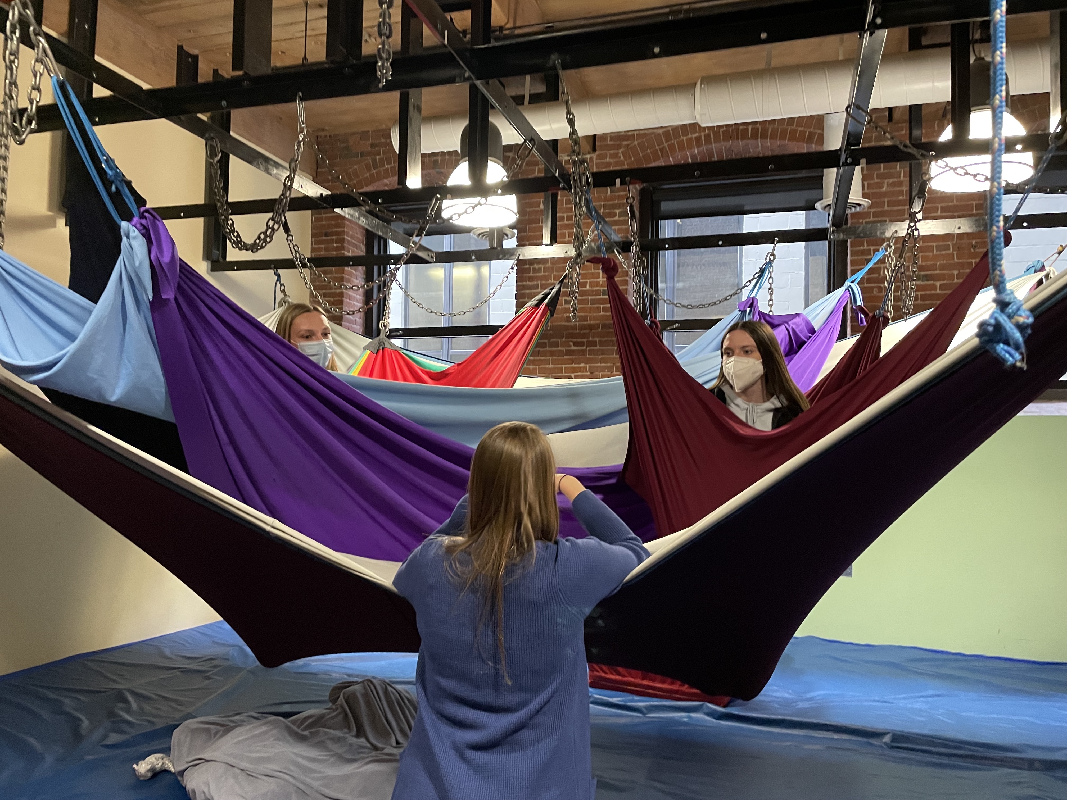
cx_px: 534
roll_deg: -1.8
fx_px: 801
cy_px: 400
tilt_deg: +4.0
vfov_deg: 53.1
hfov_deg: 67.3
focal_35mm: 26
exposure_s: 1/30
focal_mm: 4.2
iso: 500
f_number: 1.6
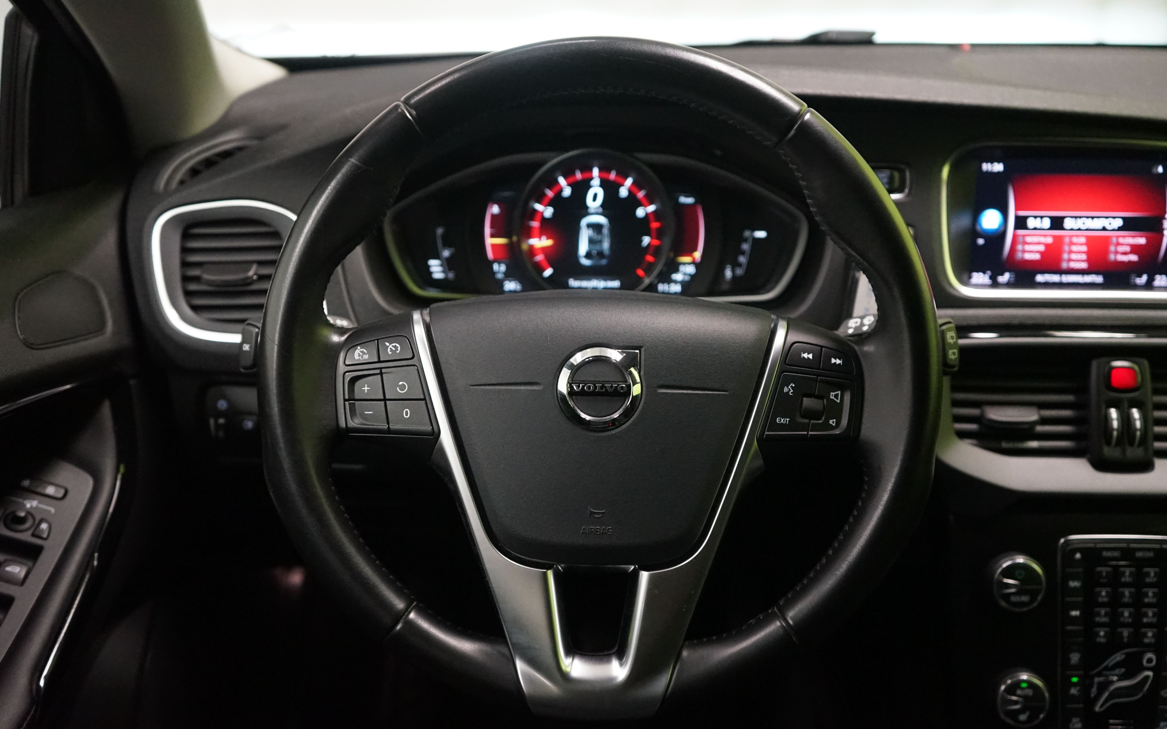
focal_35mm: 37
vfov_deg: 34.4
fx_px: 1177
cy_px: 372
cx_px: 580
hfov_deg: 52.7
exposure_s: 1/60
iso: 5000
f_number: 4
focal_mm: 36
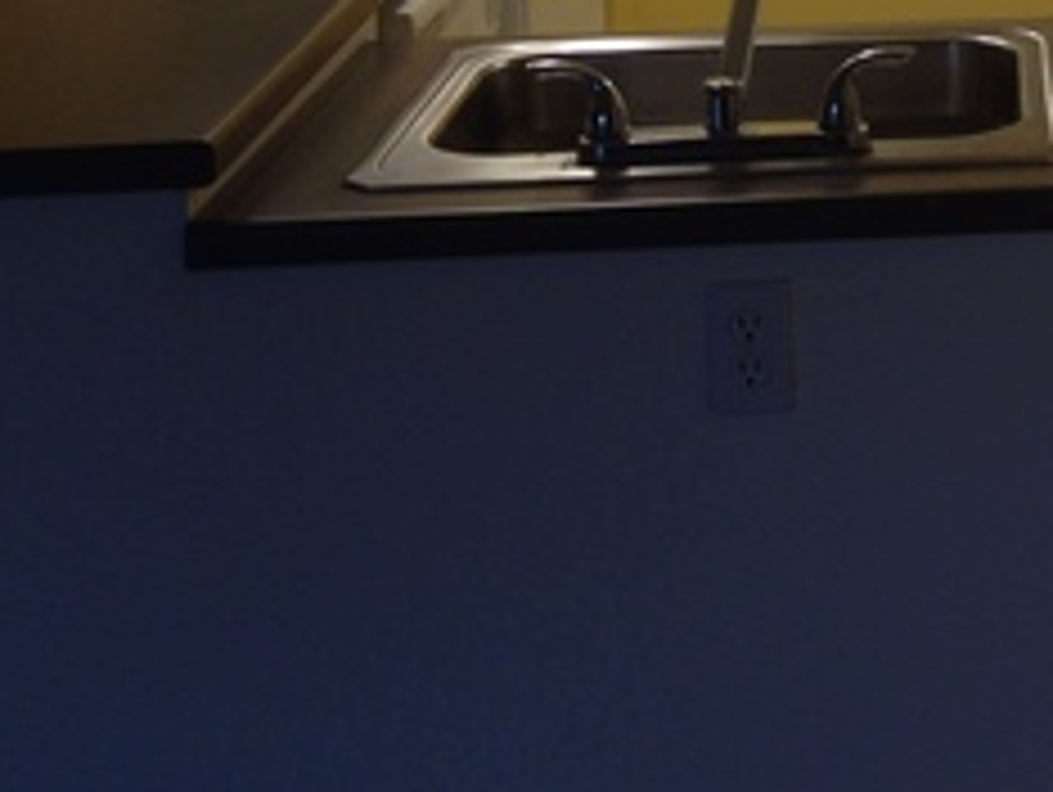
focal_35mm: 94
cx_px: 1222
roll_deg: +0.6
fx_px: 2862
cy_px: -302
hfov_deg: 19.7
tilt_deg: -8.3
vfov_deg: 14.9
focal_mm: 4.12
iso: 50
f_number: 2.4
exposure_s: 1/20
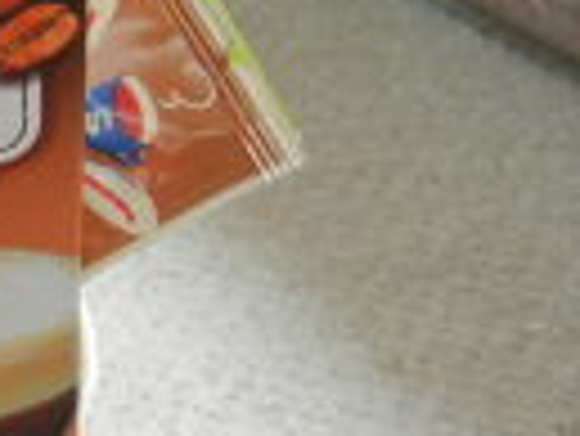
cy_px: 175
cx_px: -310
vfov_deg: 15.9
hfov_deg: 18.5
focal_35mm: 93
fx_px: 1560
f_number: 3.5
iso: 400
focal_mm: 5.4
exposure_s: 1/26.6
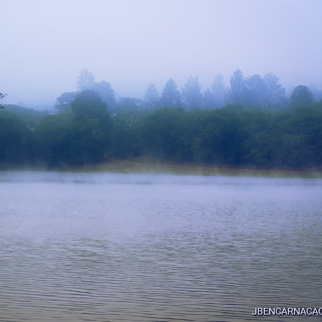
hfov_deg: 16.4
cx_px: 88
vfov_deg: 16.5
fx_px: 1112
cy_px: 161
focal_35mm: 106
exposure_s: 1/250
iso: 200
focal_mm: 55
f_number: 8
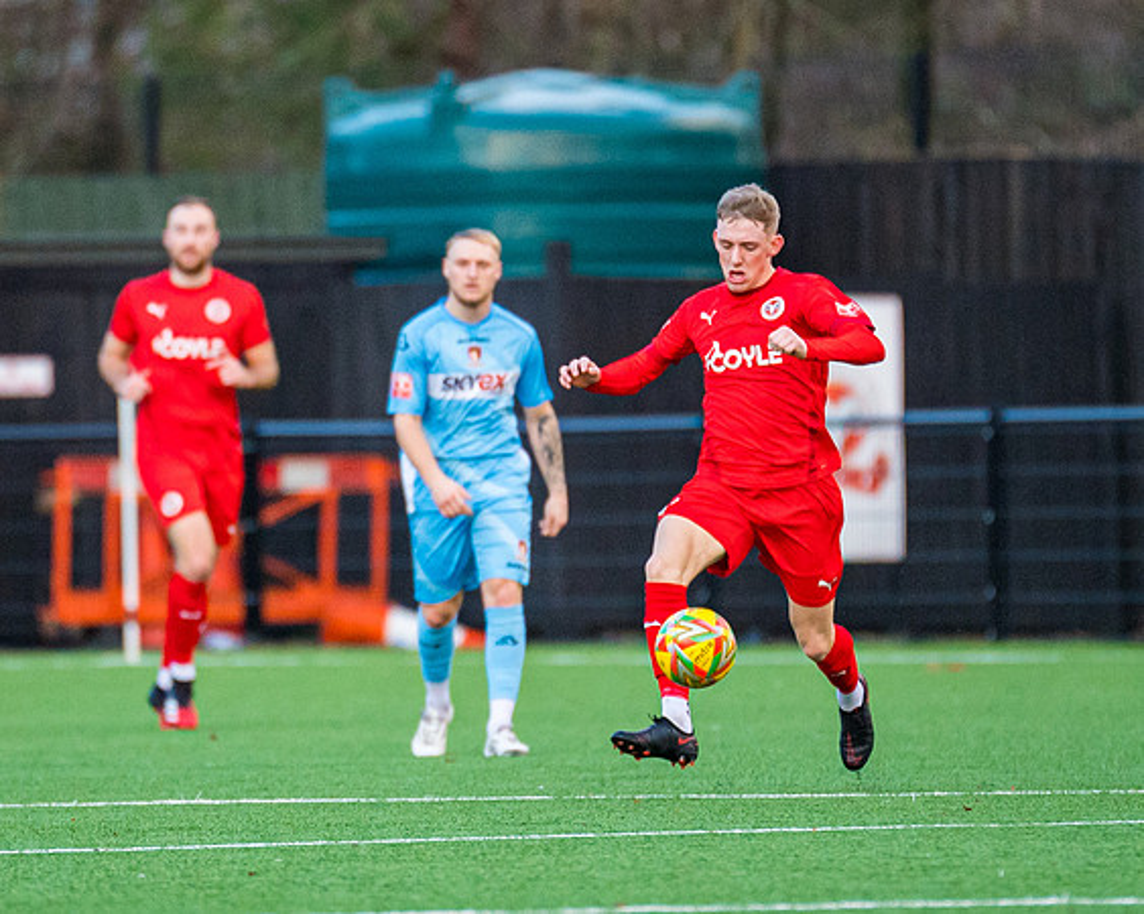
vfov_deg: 2.1
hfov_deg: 2.7
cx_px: 440
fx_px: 24446
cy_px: 319
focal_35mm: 722
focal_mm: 270
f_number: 2.8
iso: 1600
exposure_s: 1/1600
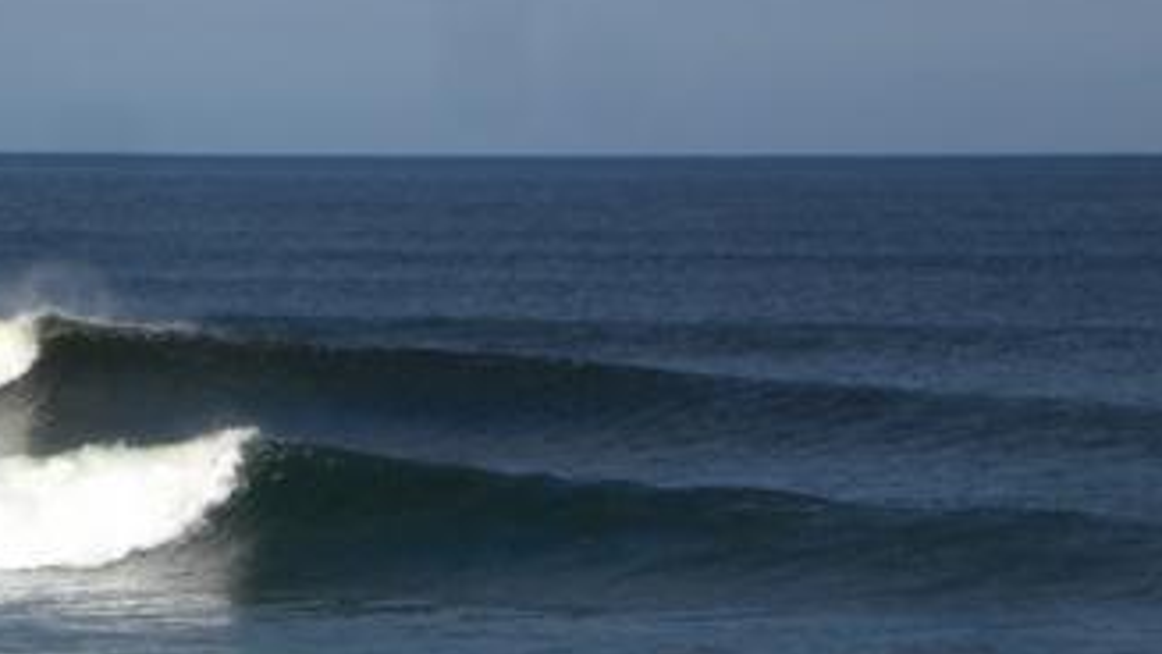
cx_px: 213
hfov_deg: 10.3
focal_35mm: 209
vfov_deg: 5.8
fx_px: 6440
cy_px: 480
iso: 50
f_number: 8.4
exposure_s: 1/320
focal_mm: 18.9
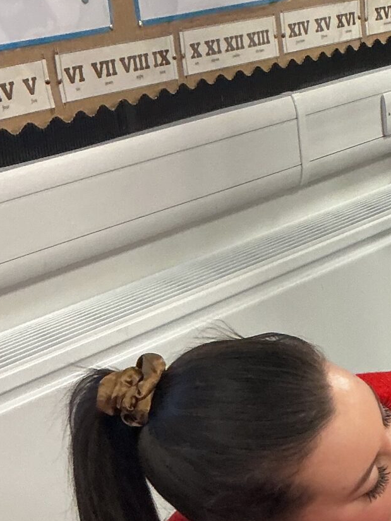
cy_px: 568
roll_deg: +0.4
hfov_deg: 15.1
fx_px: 1355
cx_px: 600
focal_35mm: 90
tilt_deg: -28.5
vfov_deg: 20.8
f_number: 1.8
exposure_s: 1/60
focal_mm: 3
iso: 125
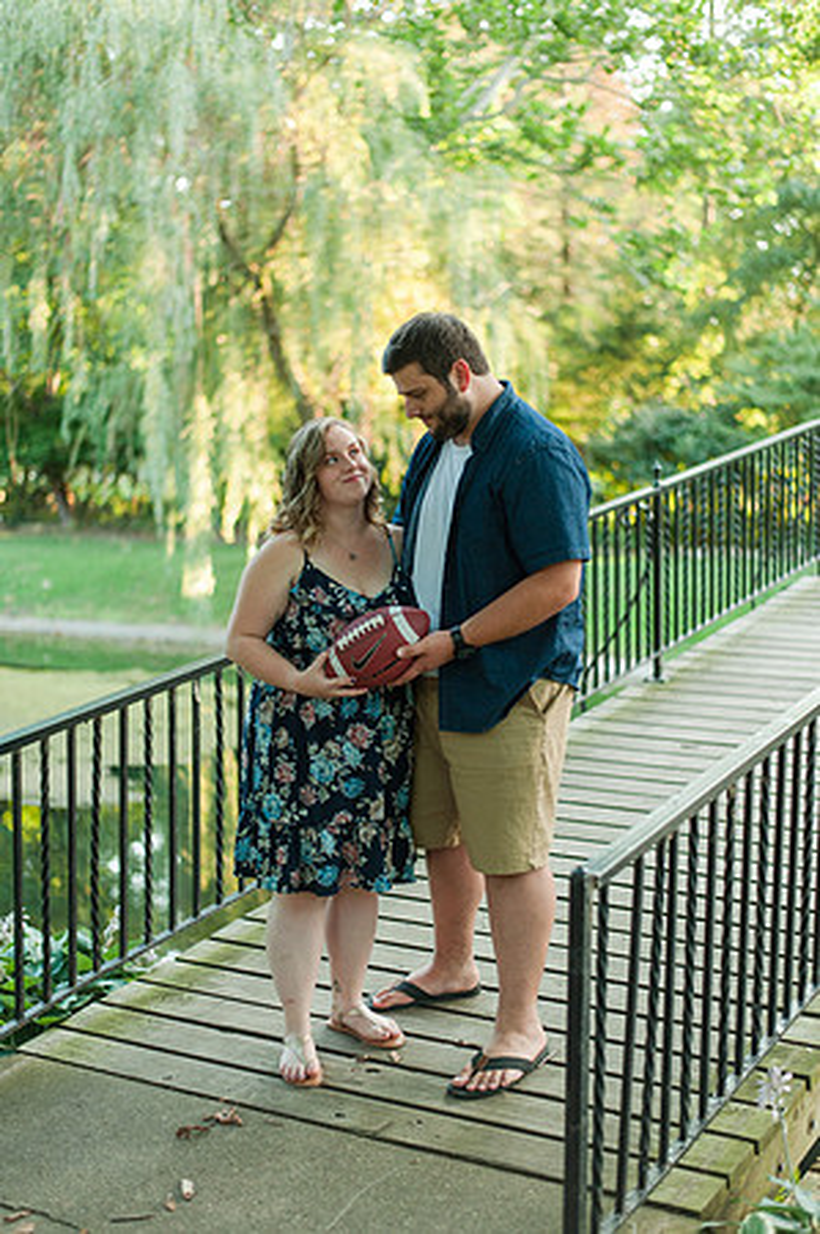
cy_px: 617
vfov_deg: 39.6
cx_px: 410
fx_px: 1712
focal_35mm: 50
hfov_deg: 26.9
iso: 640
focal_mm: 50
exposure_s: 1/500
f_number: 1.8
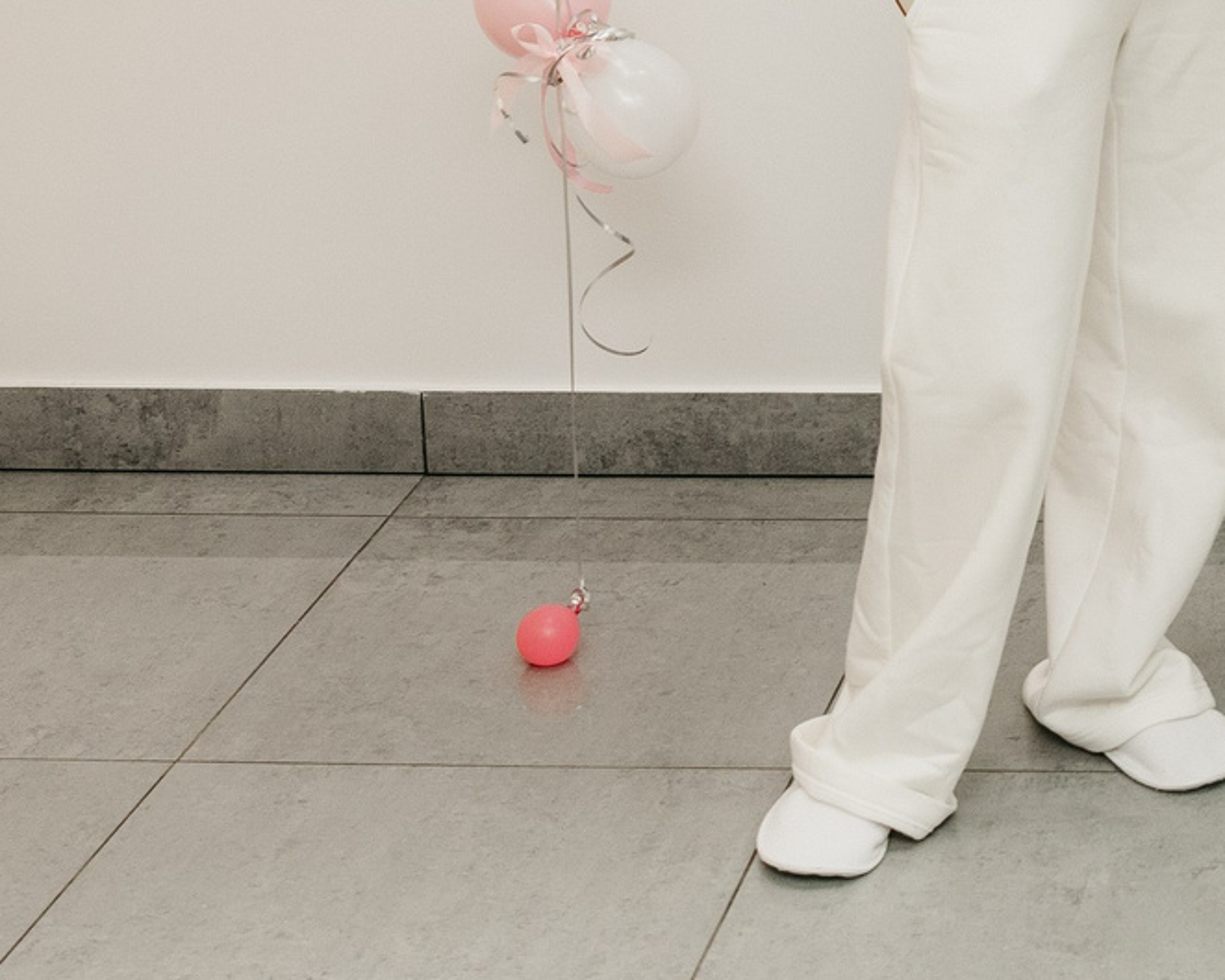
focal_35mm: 95
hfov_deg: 18.8
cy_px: -425
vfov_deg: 15.2
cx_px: 1562
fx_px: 3445
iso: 200
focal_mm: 24
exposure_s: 1/160
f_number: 4
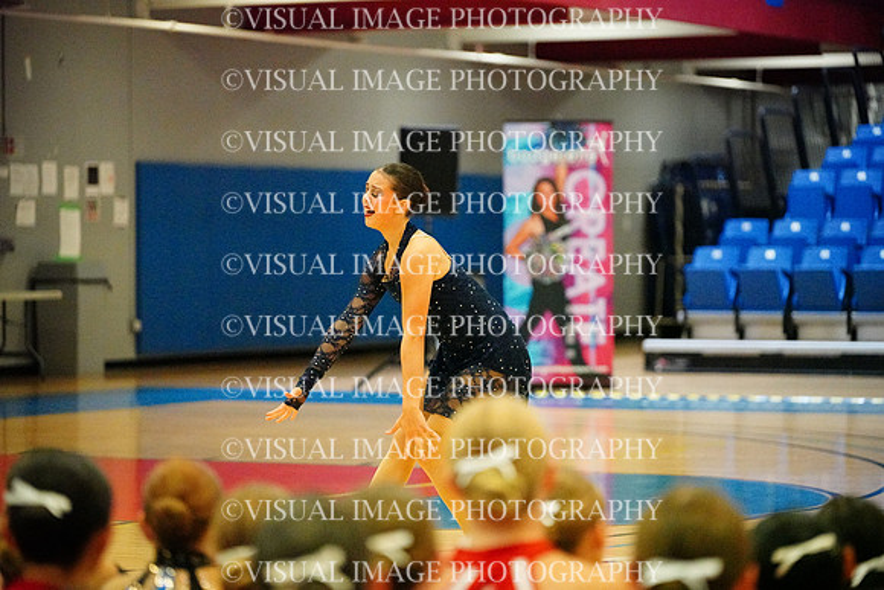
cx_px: 442
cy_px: 295
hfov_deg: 15.5
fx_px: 3242
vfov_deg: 10.4
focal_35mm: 132
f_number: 2.8
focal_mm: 132
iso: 25600
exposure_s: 1/1600
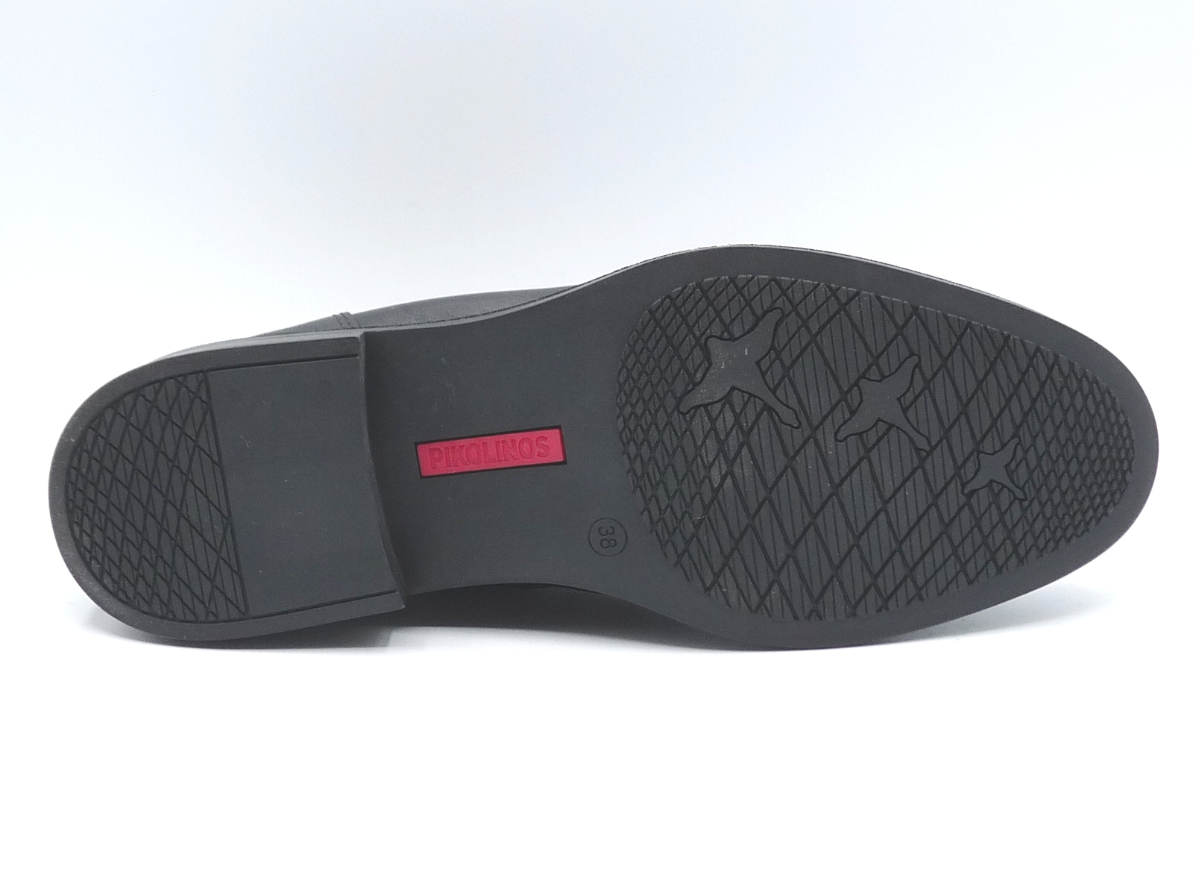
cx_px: 596
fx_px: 1723
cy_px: 448
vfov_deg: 29.1
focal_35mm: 50
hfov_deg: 38.2
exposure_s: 1/160
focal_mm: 4.9
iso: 100
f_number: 4
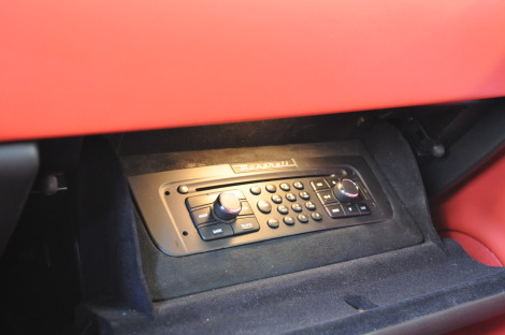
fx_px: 616
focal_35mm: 44
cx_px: 243
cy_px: 178
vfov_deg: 30.4
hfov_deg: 44.5
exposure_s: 1/13
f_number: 4.2
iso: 1600
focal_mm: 26
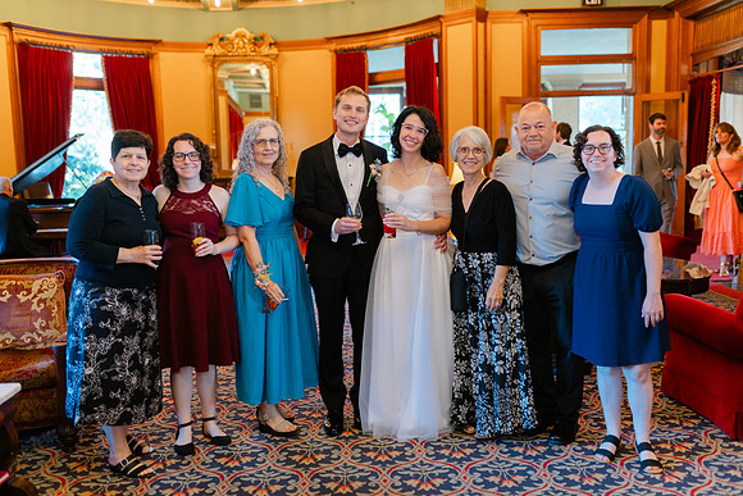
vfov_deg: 37.9
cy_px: 248
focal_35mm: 35
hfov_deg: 54.4
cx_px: 372
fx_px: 722
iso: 250
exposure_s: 1/100
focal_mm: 35
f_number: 2
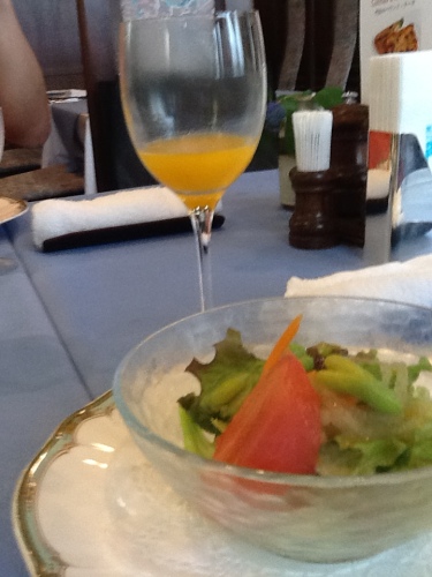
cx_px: 216
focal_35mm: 32
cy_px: 288
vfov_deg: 56.8
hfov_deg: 44.2
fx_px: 532
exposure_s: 1/30
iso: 200
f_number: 2.4
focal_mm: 2.03
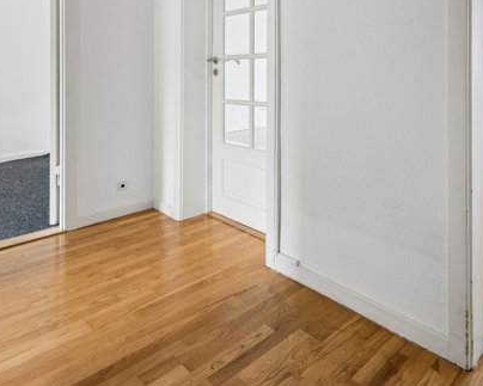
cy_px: 85
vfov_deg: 51.9
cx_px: 328
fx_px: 372
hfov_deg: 64.1
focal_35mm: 26
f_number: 10
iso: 320
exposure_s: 1/10
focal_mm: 14
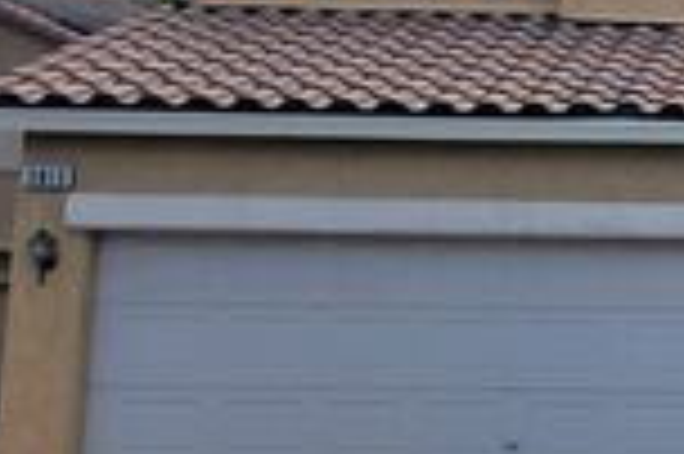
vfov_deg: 15.3
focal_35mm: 89
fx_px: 1689
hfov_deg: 20.6
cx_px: 922
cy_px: 128
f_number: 1.8
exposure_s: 1/2510
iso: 40
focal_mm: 5.4
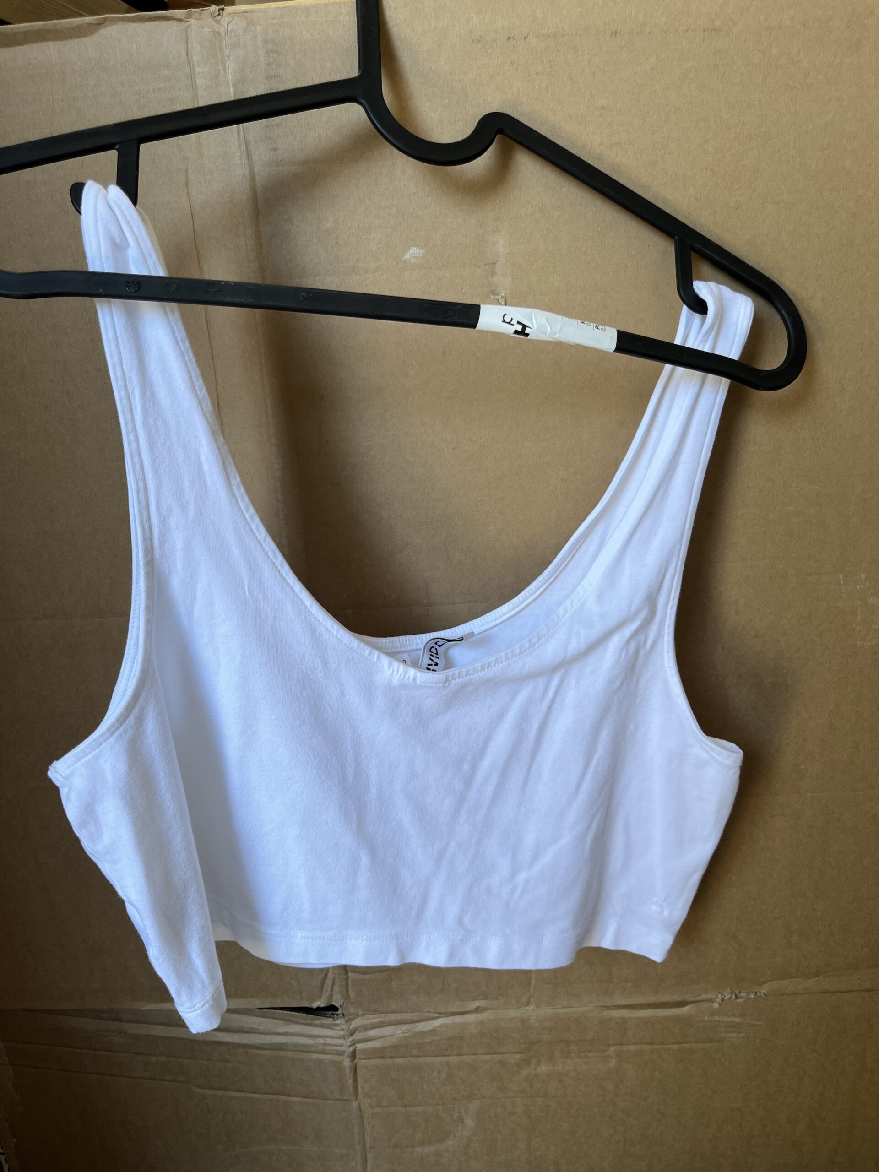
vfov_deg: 67.3
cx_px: 440
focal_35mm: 26
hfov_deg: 53.1
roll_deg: +3.7
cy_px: 586
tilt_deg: -17.5
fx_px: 880
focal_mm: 5.1
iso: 40
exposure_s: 1/121
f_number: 1.6
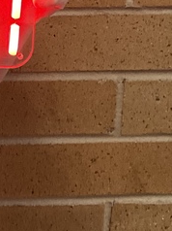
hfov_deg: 11.1
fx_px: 830
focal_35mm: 125
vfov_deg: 14.8
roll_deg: -1.6
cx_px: -136
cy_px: -105
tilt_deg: -13.1
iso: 160
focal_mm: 3
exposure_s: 1/60
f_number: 1.8
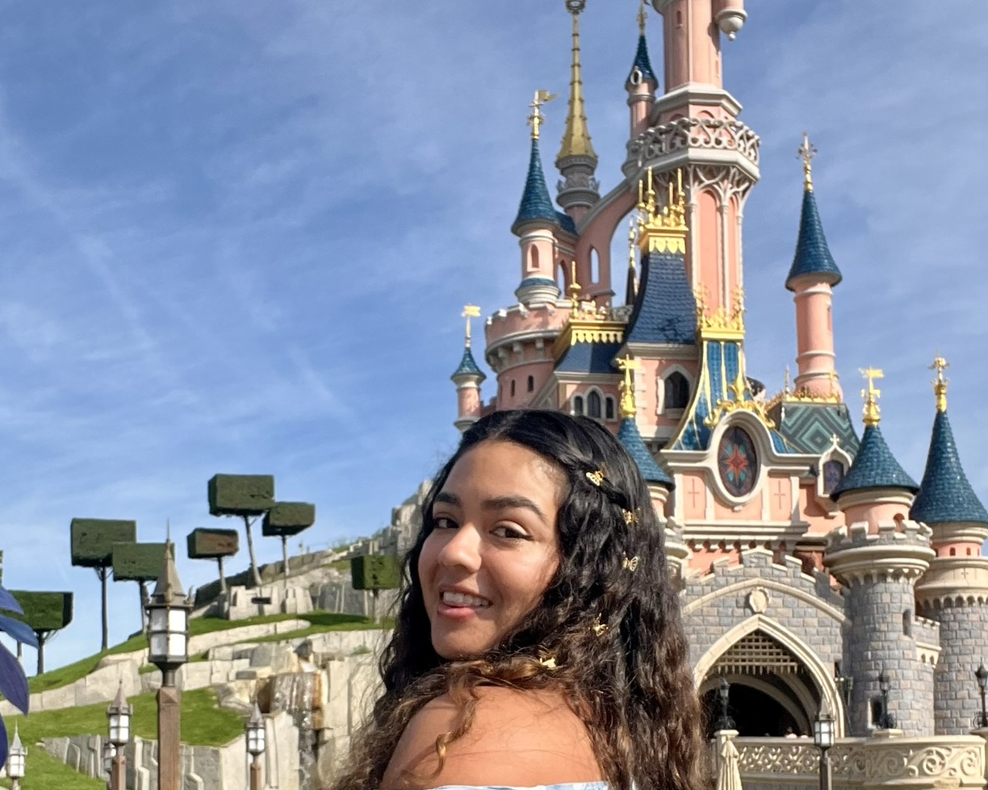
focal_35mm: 49
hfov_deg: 38.0
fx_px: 1433
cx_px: 484
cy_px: 670
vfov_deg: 29.9
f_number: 2.2
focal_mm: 2.71
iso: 32
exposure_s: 1/1284
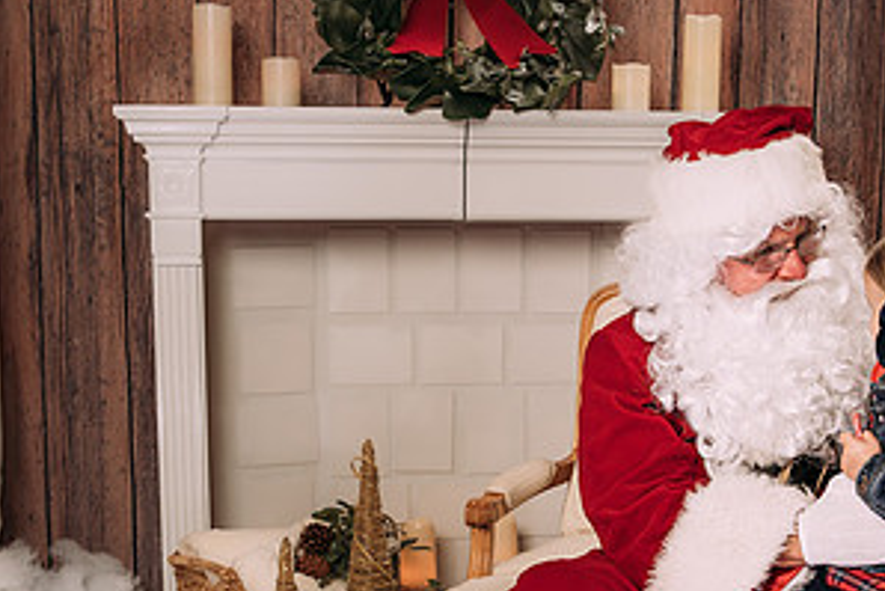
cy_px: 531
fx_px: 1771
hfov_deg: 28.0
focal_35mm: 72
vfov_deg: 18.6
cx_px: 526
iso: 100
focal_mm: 35
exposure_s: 1/100
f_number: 5
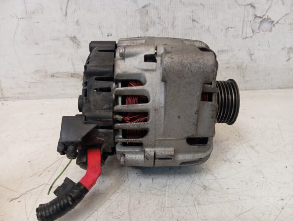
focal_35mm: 28
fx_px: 237
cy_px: 110
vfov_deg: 49.9
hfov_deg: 63.4
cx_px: 146
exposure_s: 1/33.3
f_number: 1.8
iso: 568
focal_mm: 4.22
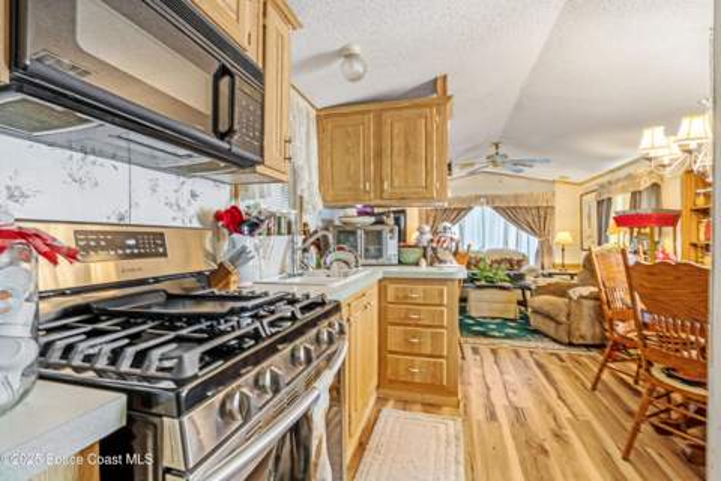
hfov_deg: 95.0
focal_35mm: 16
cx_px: 360
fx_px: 330
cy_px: 240
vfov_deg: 72.1
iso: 250
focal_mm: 11
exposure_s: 1/30
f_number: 9
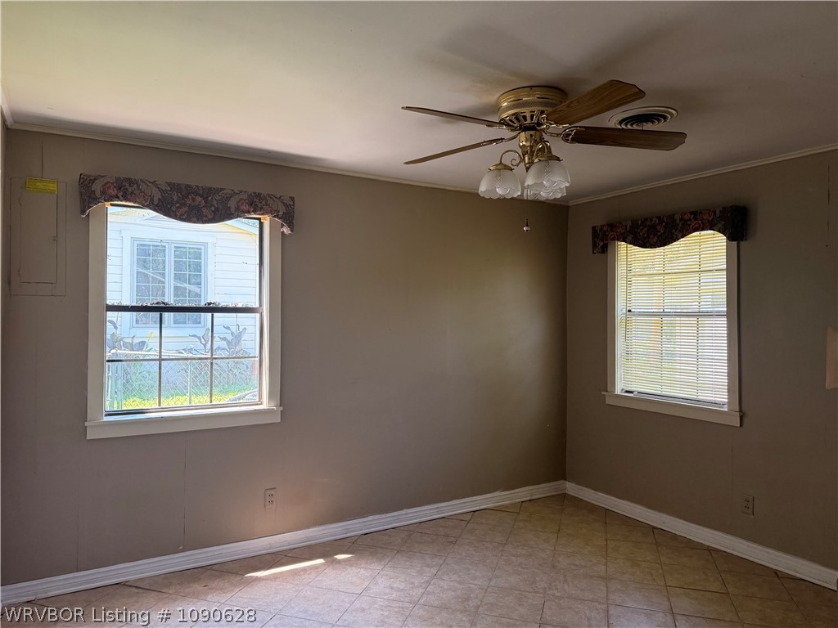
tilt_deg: +0.9
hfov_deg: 71.6
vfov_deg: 56.8
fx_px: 581
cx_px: 419
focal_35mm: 24
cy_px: 314
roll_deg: -0.9
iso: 200
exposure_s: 1/235
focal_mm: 6.76
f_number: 1.78
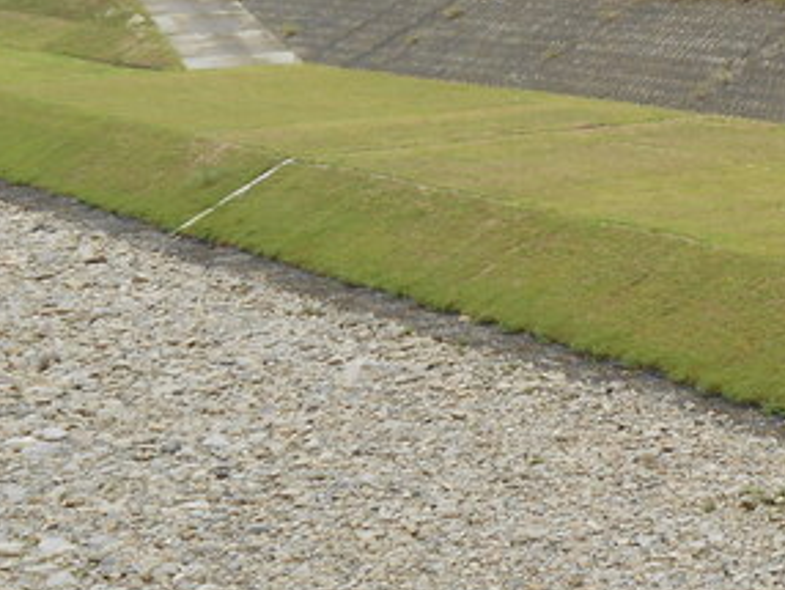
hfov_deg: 15.3
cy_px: 69
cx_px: 985
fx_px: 2792
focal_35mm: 123
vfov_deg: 12.0
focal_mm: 7.7
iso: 80
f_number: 4.2
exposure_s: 1/250
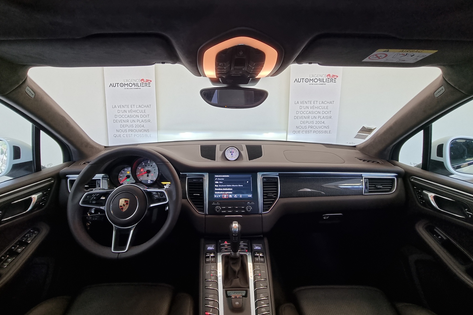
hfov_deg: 96.7
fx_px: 210
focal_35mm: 16
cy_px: 131
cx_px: 226
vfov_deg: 73.2
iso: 160
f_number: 2.2
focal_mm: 2.2
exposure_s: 1/50
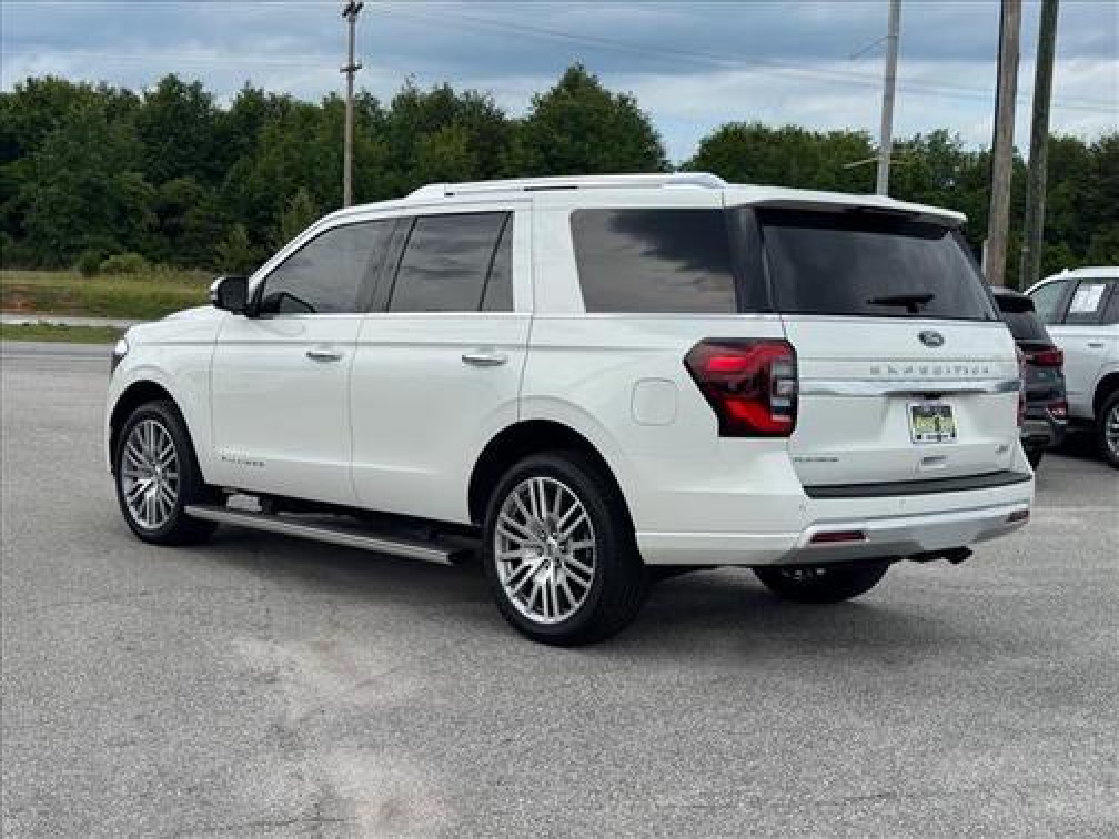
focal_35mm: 48
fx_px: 1552
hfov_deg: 39.7
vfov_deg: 30.3
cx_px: 560
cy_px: 420
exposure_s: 1/4049
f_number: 1.78
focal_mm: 6.76
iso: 64
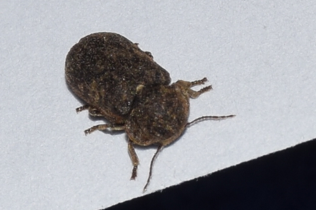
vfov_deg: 6.5
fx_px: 1840
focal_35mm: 210
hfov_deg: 9.8
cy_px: 105
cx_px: 158
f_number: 13
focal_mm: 140
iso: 100
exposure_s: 1/160
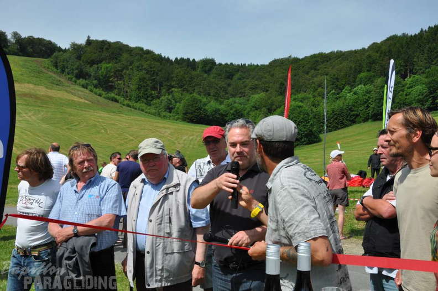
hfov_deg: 51.3
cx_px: 219
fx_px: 456
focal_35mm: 38
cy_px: 146
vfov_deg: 35.4
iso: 200
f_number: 14
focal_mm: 25
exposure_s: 1/200
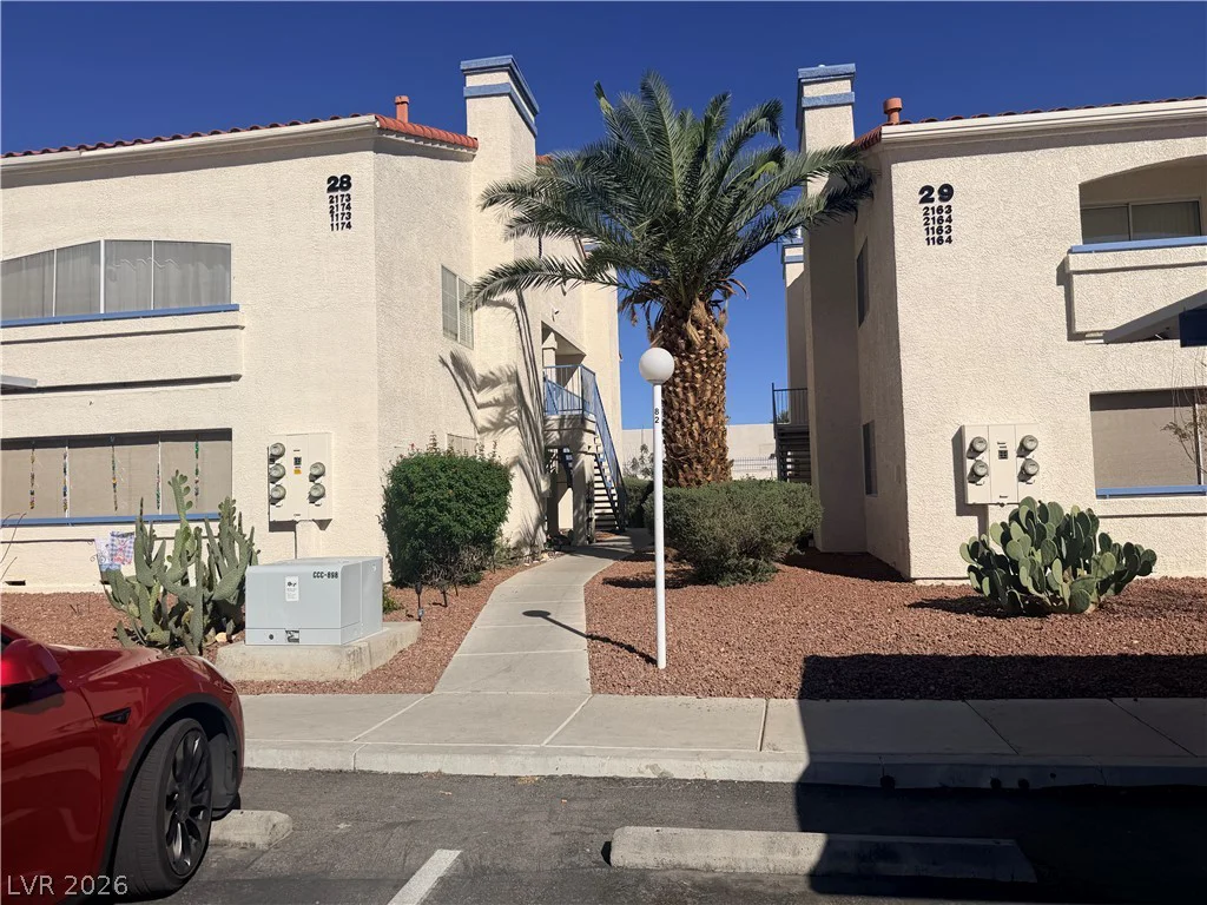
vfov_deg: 56.8
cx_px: 604
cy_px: 452
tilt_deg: +7.9
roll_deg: +1.1
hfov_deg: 71.6
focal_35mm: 24
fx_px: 837
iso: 80
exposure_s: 1/14286
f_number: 1.78
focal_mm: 6.76
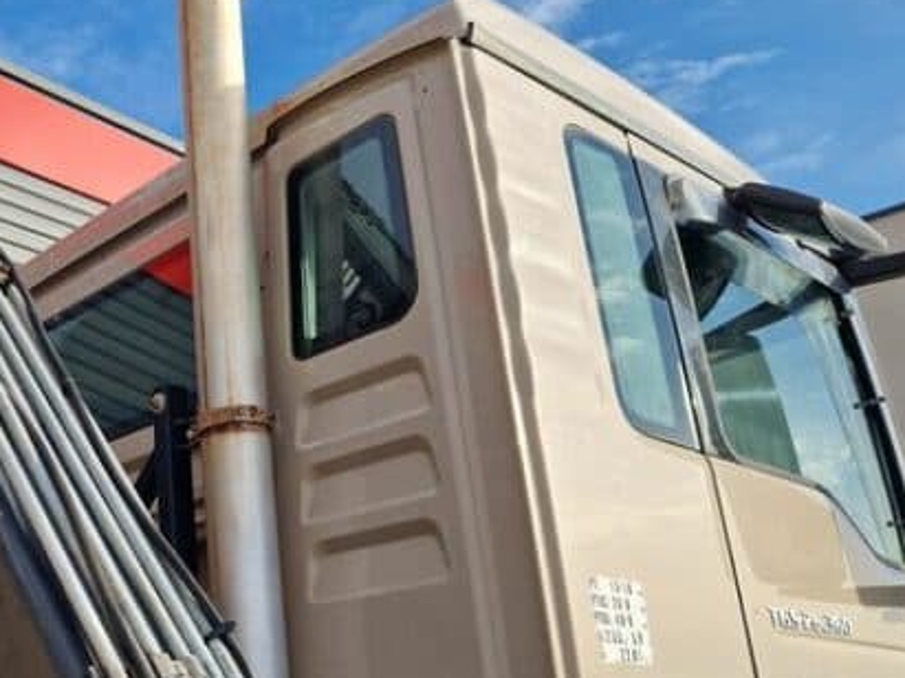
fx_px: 1124
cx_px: 101
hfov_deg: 40.7
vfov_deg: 33.3
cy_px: 445
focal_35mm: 43
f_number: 1.8
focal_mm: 5.4
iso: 50
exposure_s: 1/812
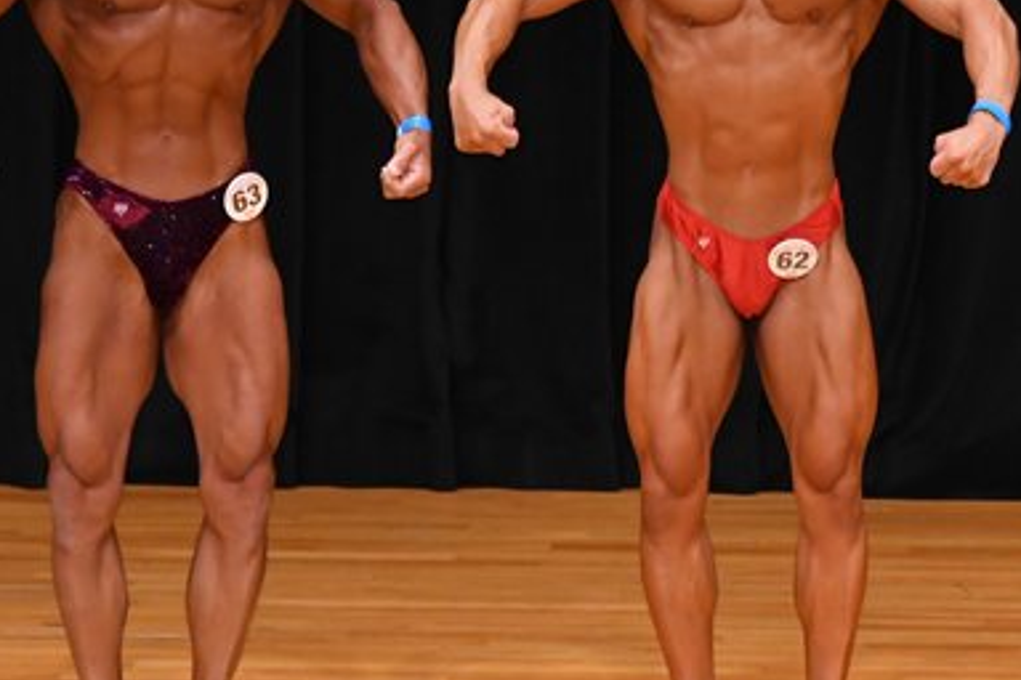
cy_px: 290
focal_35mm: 545
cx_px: 764
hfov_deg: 3.8
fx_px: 15456
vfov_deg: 2.5
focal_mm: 180
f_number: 5.6
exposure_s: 1/400
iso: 3200
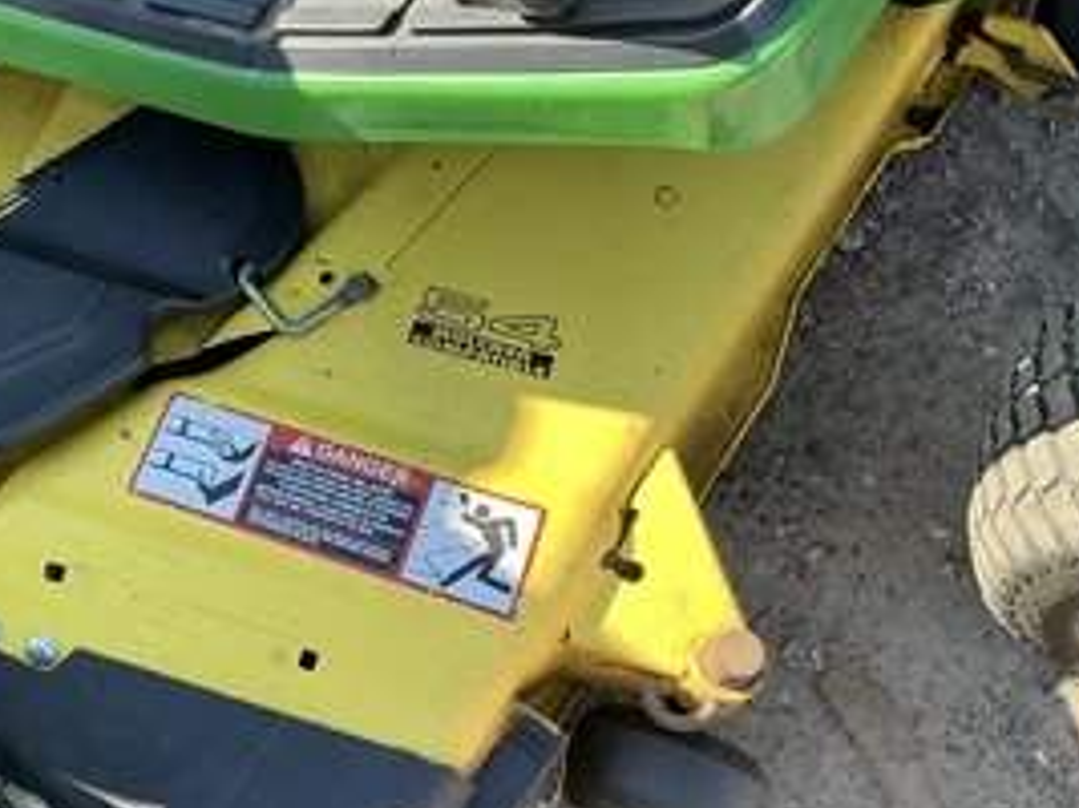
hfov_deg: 44.0
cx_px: 331
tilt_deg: -67.8
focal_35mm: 42
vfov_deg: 34.3
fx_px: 1309
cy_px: 404
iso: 20
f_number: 1.8
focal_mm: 3
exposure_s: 1/214
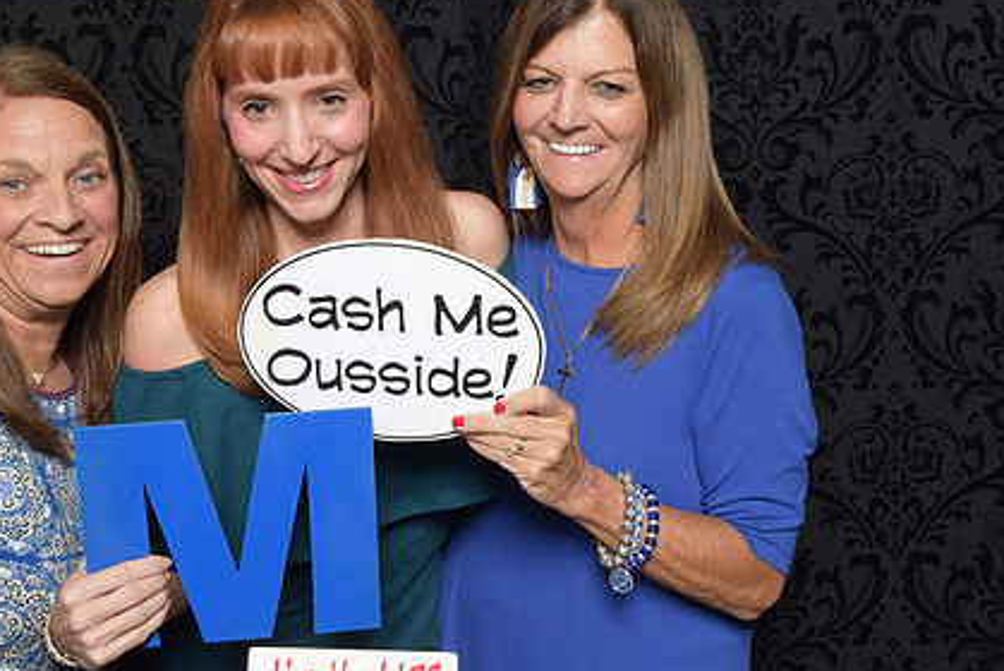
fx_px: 1507
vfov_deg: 25.1
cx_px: 494
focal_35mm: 54
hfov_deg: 36.8
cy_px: 334
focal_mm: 26
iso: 500
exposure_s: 1/60
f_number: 20
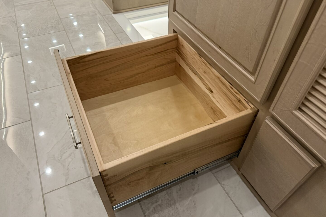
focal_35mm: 25
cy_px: 120
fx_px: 226
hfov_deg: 71.5
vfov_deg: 51.2
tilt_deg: -46.5
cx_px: 163
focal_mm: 6.76
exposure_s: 1/60
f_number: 1.78
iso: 400
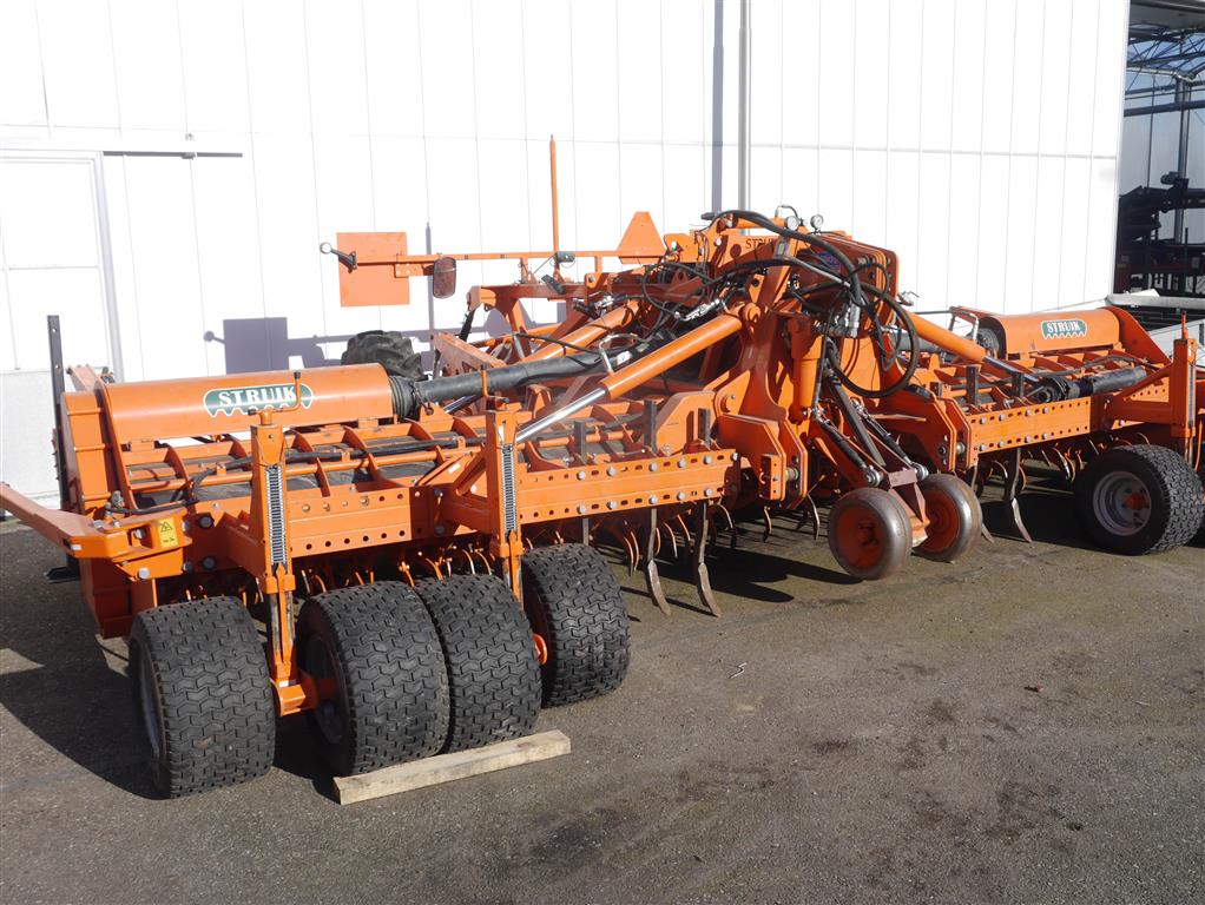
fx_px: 1184
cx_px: 602
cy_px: 452
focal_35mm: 34
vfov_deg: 41.8
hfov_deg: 53.9
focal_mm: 17
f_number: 8
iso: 160
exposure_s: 1/400
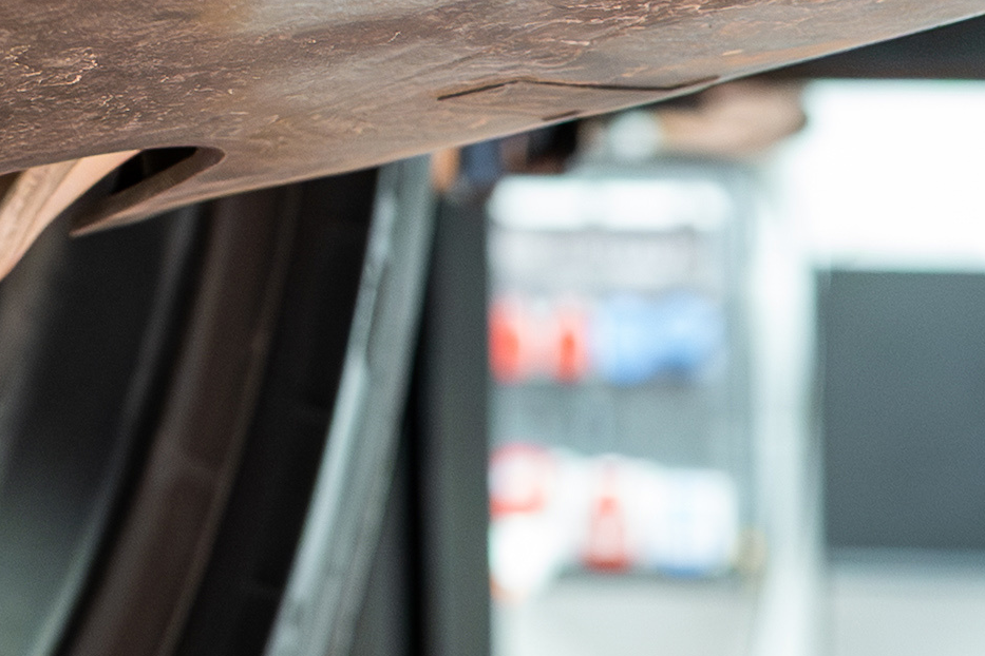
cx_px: -238
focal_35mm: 225
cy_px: -823
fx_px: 6156
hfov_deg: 9.0
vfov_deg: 5.9
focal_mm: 35
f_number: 5
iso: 3200
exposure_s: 1/40
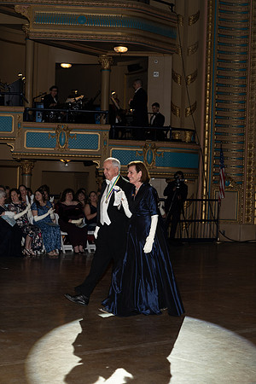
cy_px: 192
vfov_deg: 28.8
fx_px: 747
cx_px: 128
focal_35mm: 70
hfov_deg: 19.5
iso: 640
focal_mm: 70
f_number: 7.1
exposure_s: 1/160
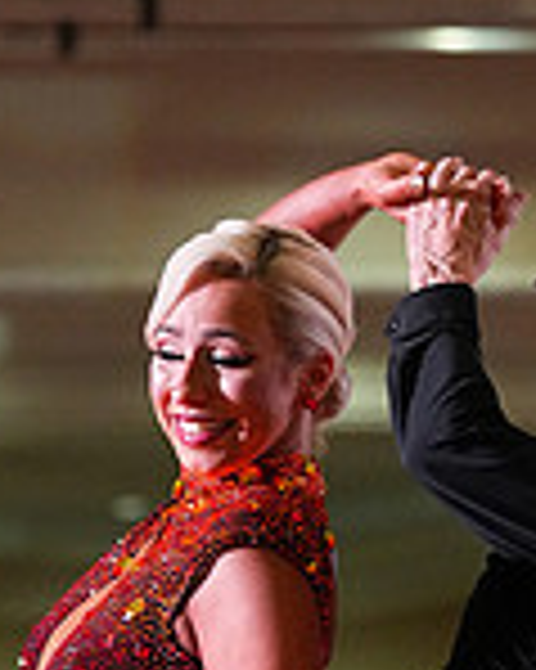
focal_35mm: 569
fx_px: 11295
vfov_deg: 3.4
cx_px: 408
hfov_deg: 2.7
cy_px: 922
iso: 6400
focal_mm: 156
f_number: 4.5
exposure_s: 1/400
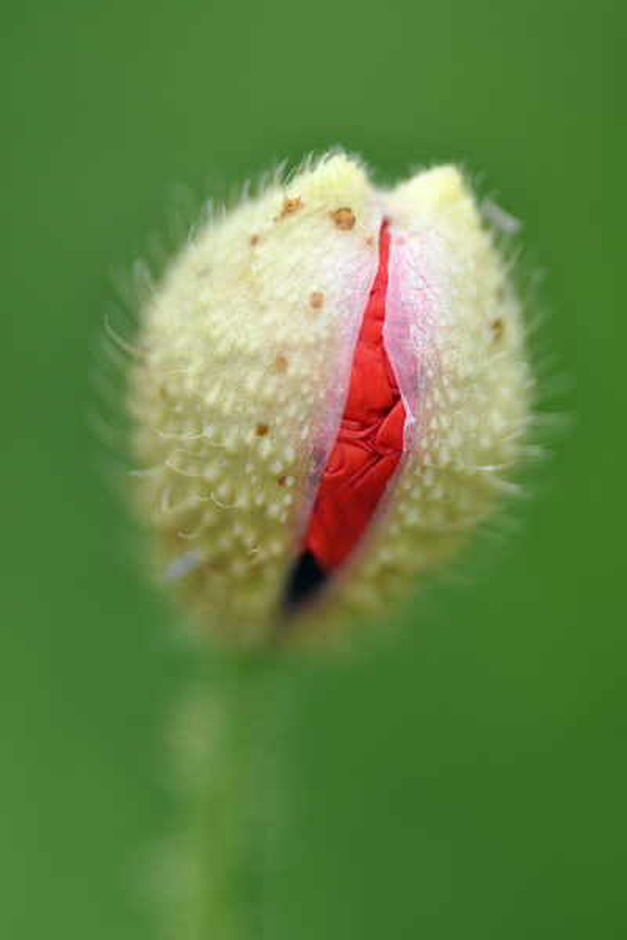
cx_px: 314
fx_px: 4114
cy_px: 470
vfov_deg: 13.0
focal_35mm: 158
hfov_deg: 8.7
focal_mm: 105
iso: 200
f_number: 2.8
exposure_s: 1/500
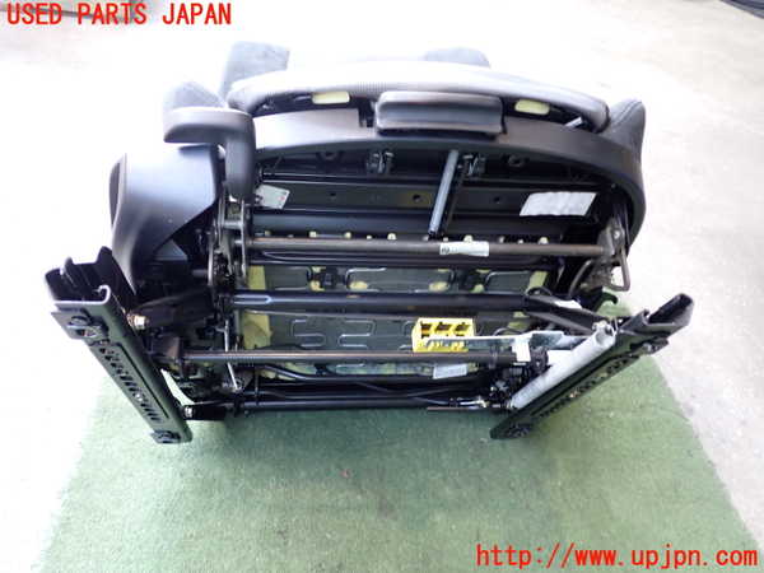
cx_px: 382
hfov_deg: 60.0
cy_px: 286
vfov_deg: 46.8
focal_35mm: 30
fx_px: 662
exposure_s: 1/30
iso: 200
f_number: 2.3
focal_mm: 5.4
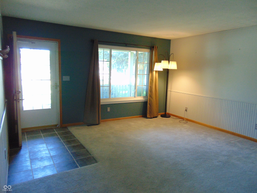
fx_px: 186
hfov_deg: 69.4
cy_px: 96
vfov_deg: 54.9
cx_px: 128
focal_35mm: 25
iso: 250
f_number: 3
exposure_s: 1/30
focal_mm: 4.5
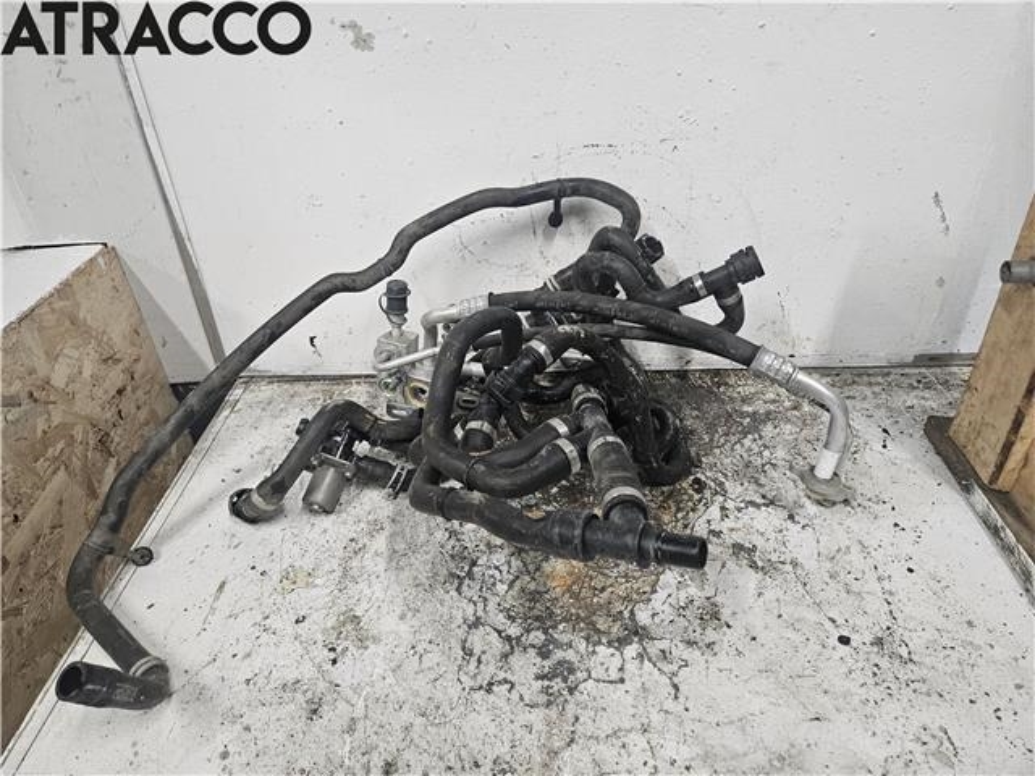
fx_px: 688
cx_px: 518
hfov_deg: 73.9
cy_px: 388
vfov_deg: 58.9
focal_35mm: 23
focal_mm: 5.4
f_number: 1.8
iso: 320
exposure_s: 1/100
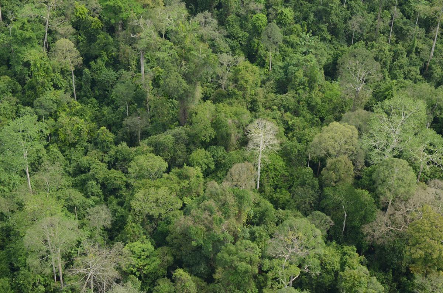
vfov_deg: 18.1
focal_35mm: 75
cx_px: 222
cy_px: 146
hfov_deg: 27.1
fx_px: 921
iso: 250
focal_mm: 50
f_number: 7.1
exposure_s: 1/320
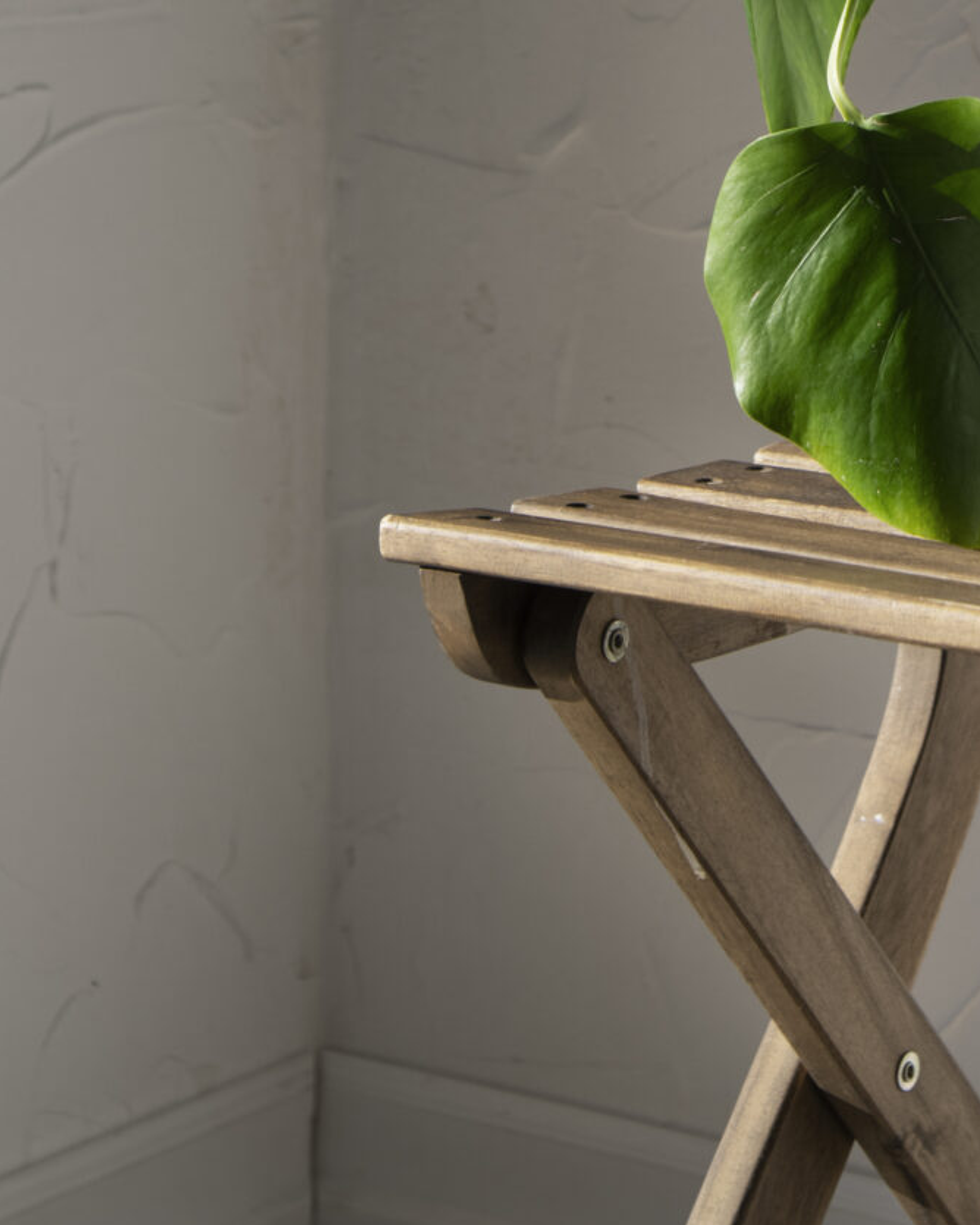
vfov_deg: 12.8
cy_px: -540
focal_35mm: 144
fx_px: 5221
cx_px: 1157
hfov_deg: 10.6
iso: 100
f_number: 9
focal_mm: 50
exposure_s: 1/320
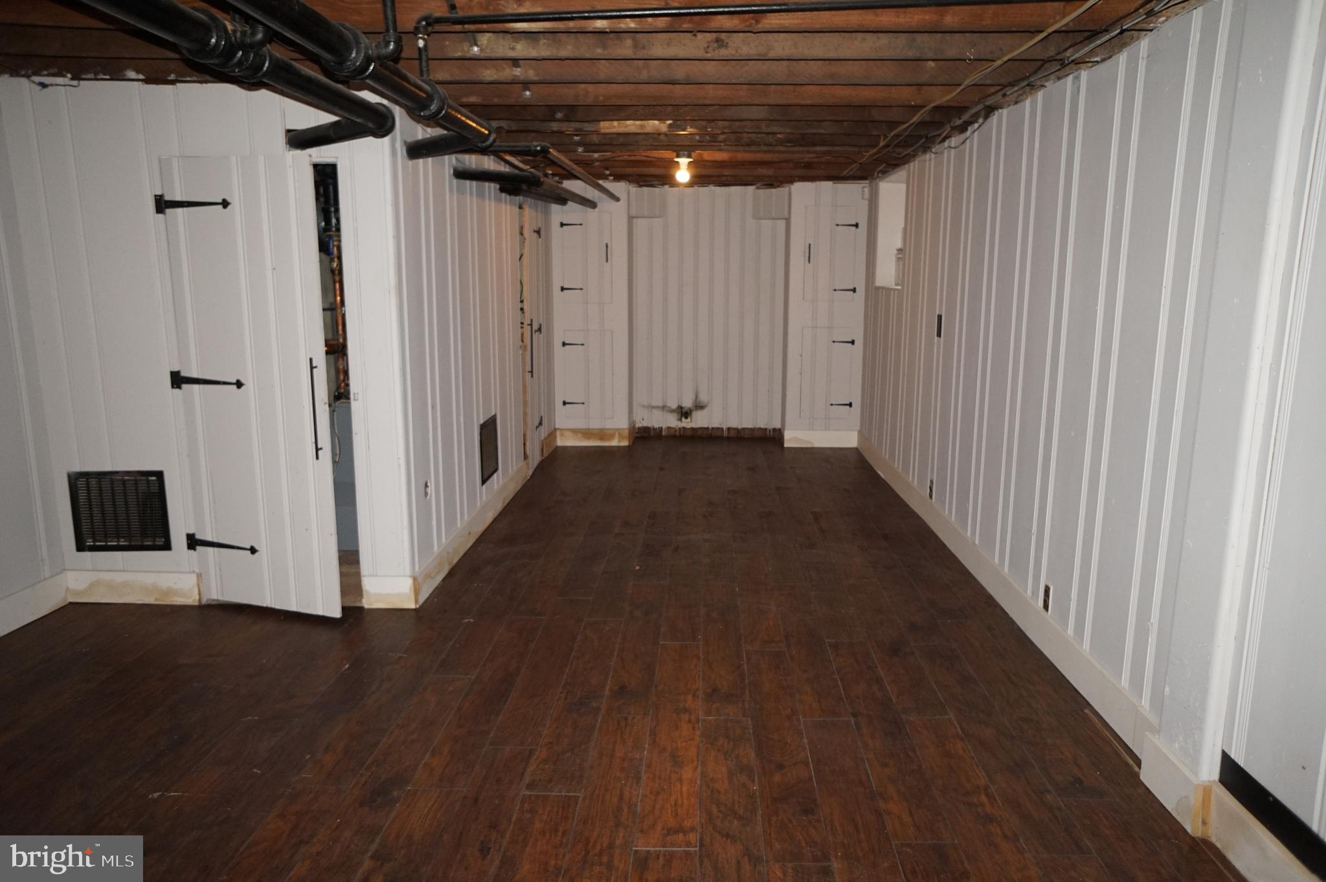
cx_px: 663
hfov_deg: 73.8
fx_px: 883
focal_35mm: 24
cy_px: 441
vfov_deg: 53.1
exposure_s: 1/160
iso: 640
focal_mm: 16
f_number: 2.8
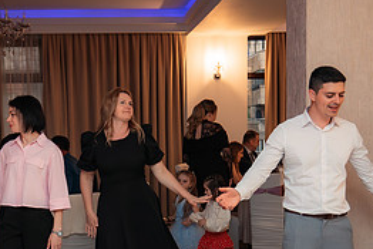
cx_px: 147
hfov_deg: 32.8
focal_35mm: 61
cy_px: 188
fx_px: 632
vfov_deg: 22.1
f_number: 2.8
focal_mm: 24
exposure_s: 1/200
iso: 1600
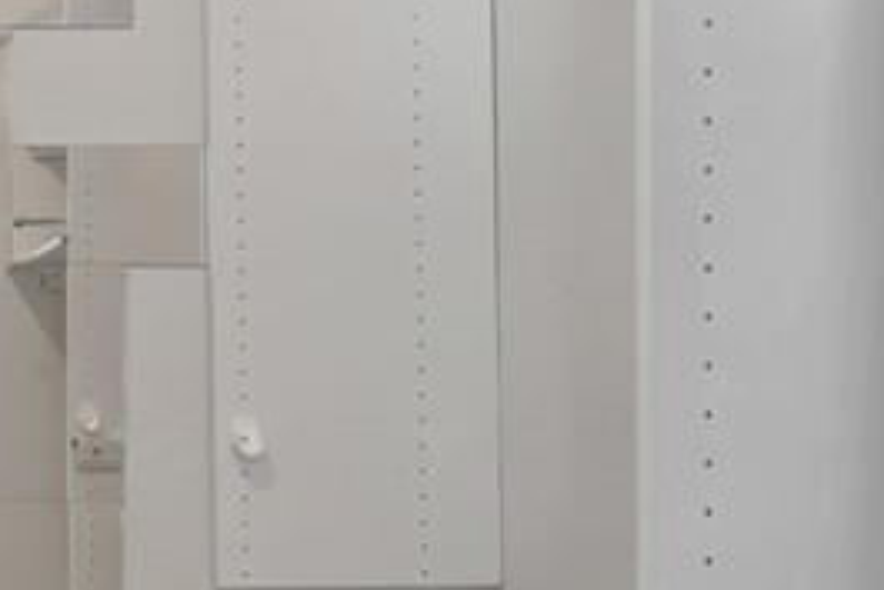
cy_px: 428
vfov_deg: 23.2
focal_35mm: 58
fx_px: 1425
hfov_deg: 28.1
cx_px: -280
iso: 100
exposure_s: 1/8
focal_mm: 10
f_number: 5.6
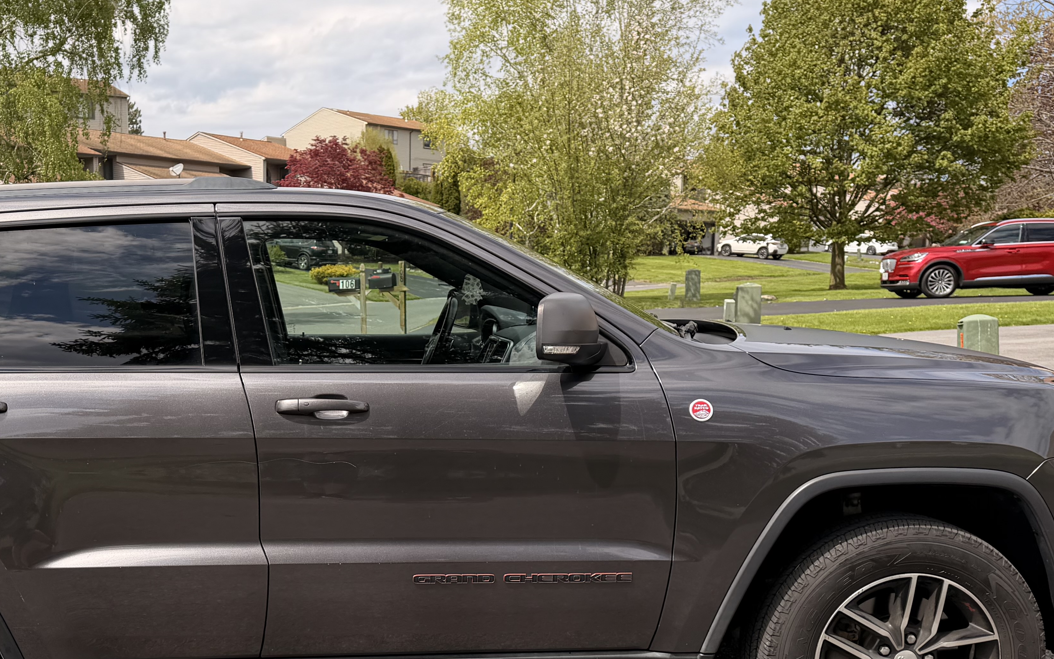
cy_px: 477
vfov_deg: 28.9
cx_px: 295
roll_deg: +0.5
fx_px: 1264
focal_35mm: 44
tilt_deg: -7.5
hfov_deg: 44.1
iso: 80
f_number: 1.78
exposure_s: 1/3145
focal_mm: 6.76
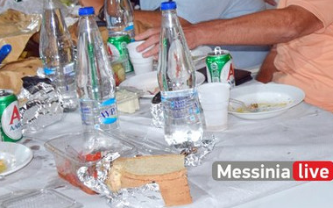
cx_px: 345
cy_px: 41
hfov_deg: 22.7
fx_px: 789
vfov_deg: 14.9
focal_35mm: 87
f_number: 4.5
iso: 800
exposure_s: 1/80
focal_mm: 18
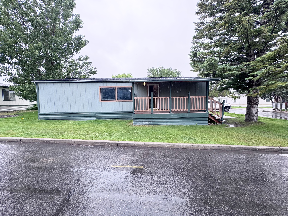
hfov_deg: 102.1
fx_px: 116
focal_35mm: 14
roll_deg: +0.3
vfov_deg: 85.7
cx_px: 144
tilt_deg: -3.3
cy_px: 108
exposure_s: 1/217
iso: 40
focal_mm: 2.22
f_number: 2.2
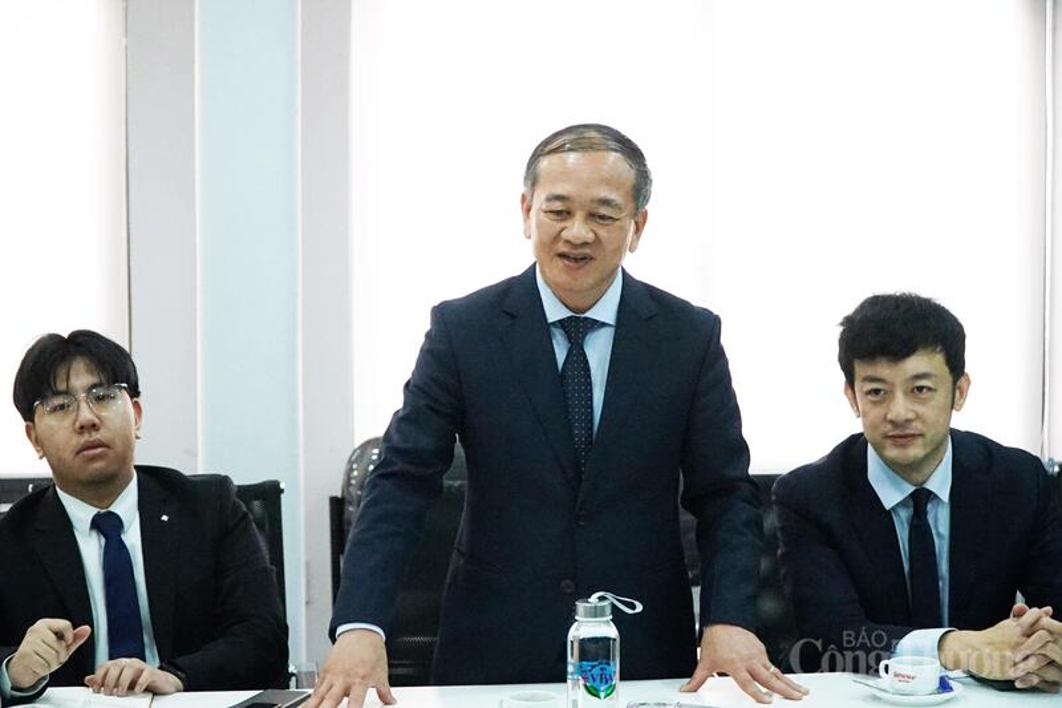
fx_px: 1770
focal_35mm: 60
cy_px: 354
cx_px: 531
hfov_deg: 33.4
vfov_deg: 22.6
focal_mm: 40
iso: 6400
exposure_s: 1/500
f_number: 4
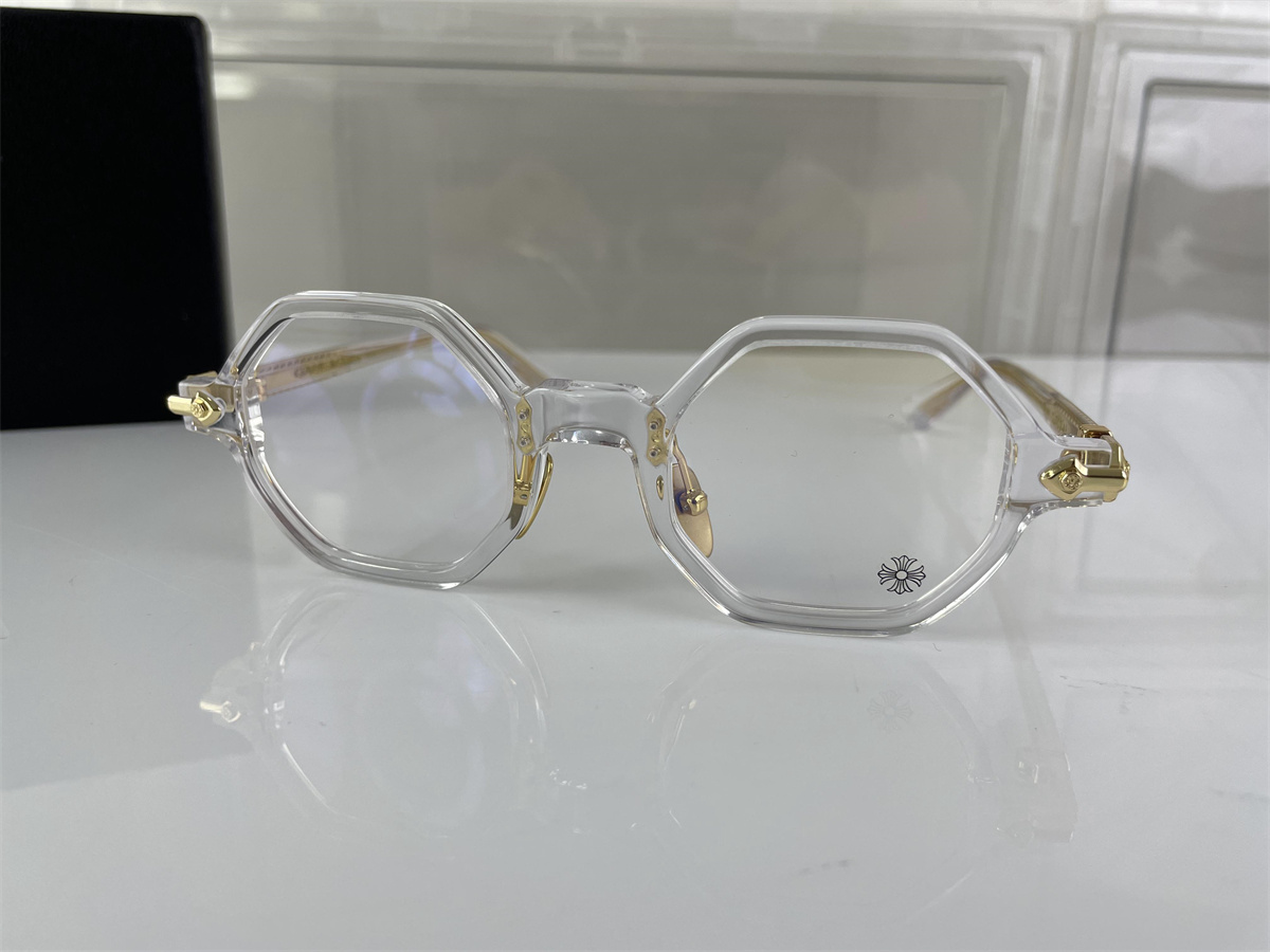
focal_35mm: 26
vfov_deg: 53.1
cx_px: 635
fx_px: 954
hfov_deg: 67.3
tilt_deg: -15.8
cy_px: 476
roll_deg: -1.1
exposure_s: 1/327
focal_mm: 4.2
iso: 32
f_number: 1.6
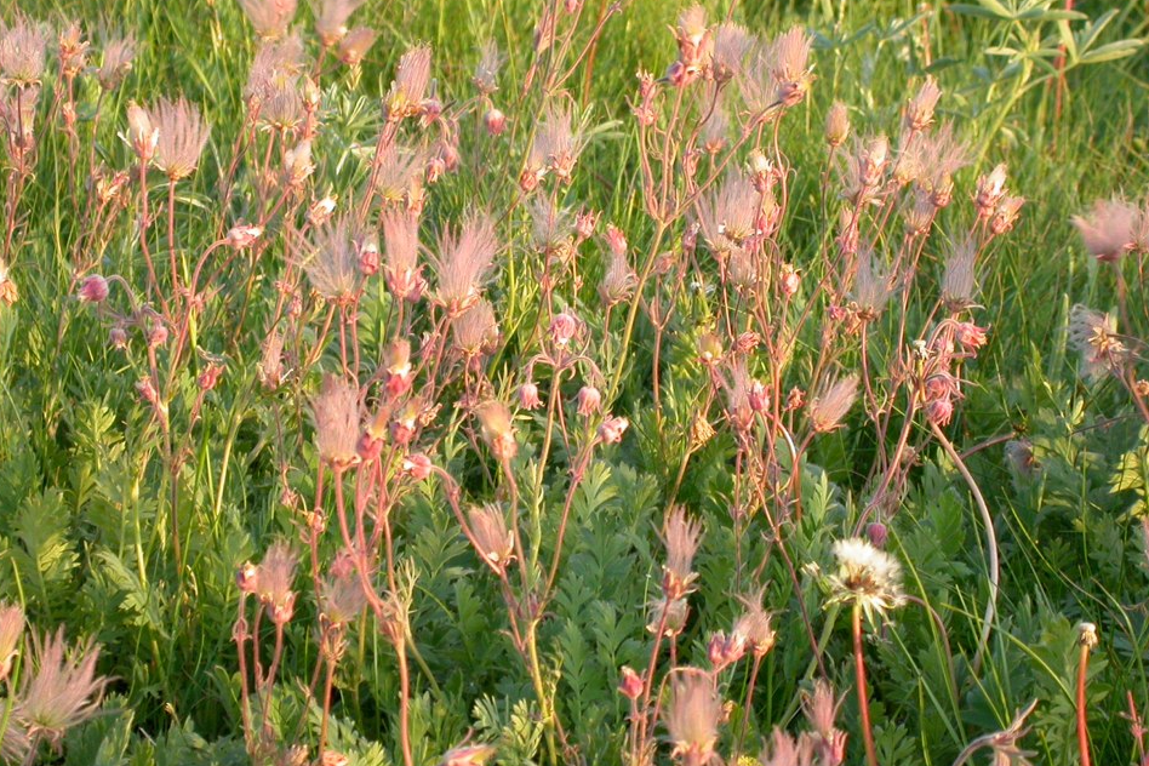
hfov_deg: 11.9
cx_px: 585
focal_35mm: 173
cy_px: 428
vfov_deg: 7.9
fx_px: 5521
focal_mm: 32
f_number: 5.1
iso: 100
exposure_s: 1/78.4
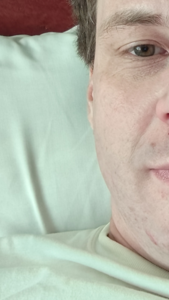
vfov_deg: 34.3
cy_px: 140
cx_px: 219
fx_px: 486
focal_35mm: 61
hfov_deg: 18.4
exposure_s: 1/20
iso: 569
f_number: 2
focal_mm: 2.77
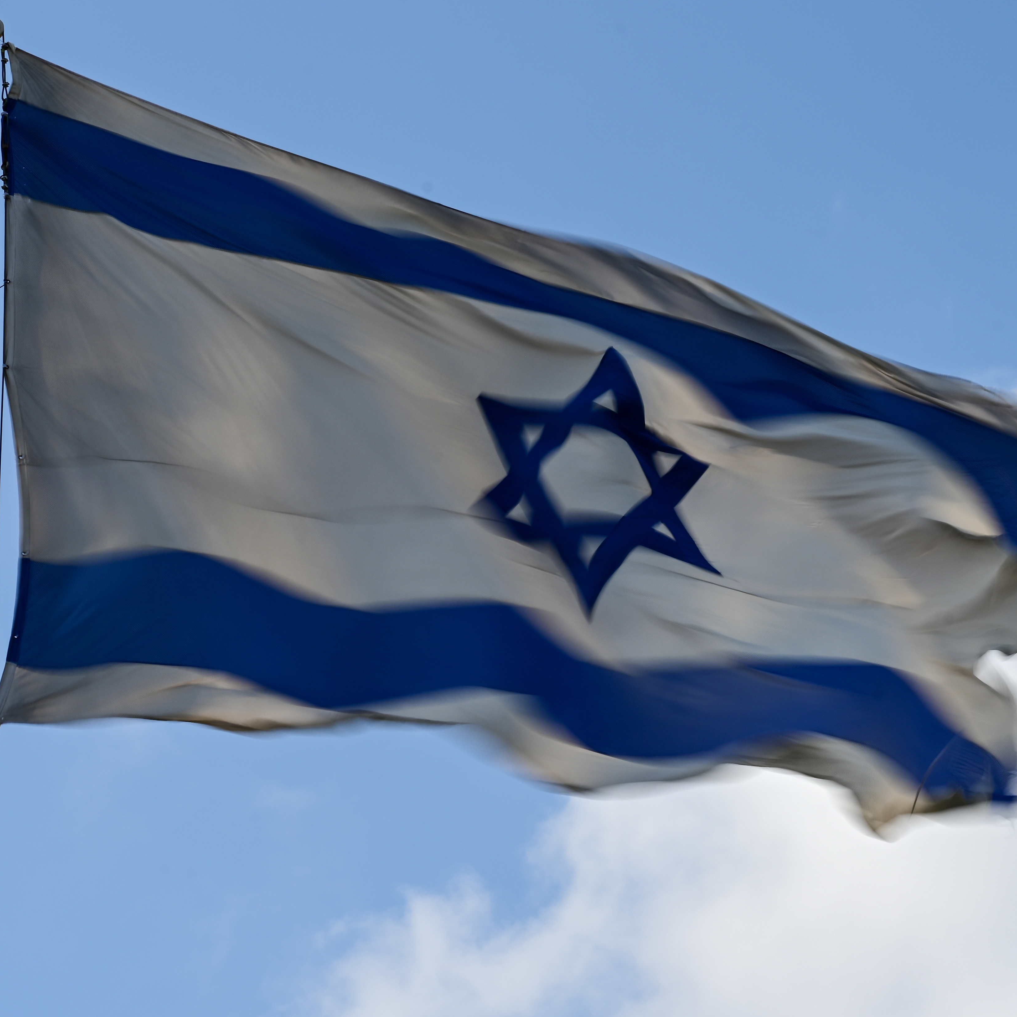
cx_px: 569
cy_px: 487
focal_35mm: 161
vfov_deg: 10.9
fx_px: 5351
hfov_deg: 10.9
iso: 31
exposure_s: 1/25
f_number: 18
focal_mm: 77
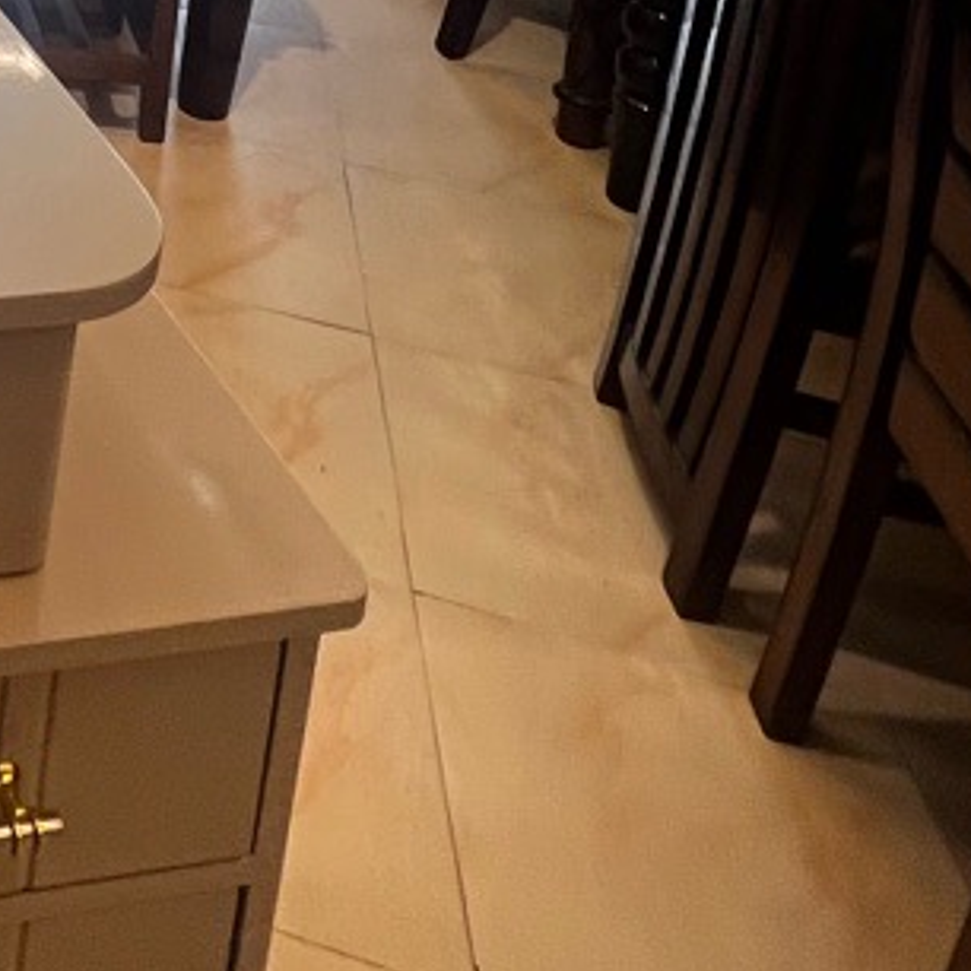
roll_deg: -3.7
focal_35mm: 48
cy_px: -438
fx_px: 1523
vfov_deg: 26.7
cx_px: -352
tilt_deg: -12.3
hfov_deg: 28.0
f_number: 1.8
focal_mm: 1.57
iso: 200
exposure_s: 1/100
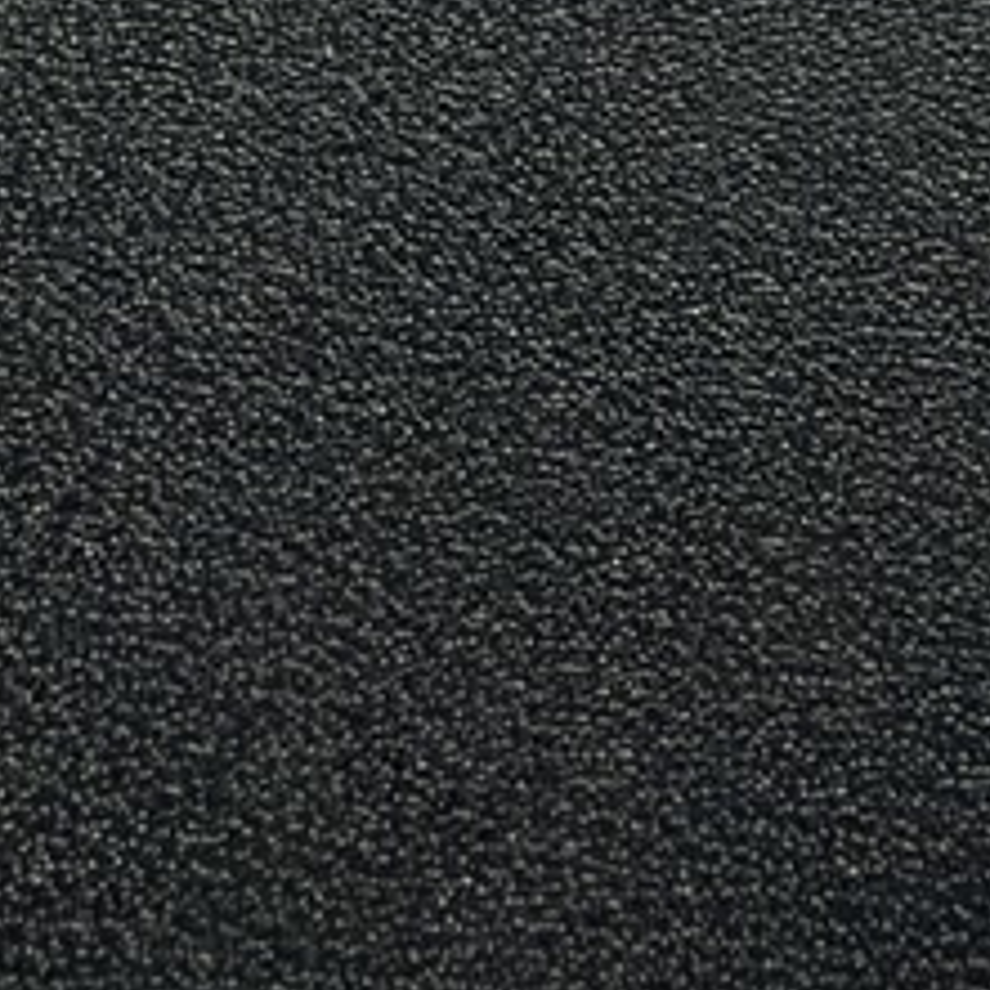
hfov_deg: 16.9
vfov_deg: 16.1
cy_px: -627
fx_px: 3106
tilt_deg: -82.4
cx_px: 1353
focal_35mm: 96
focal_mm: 2.22
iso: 320
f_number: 2.2
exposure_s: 1/111
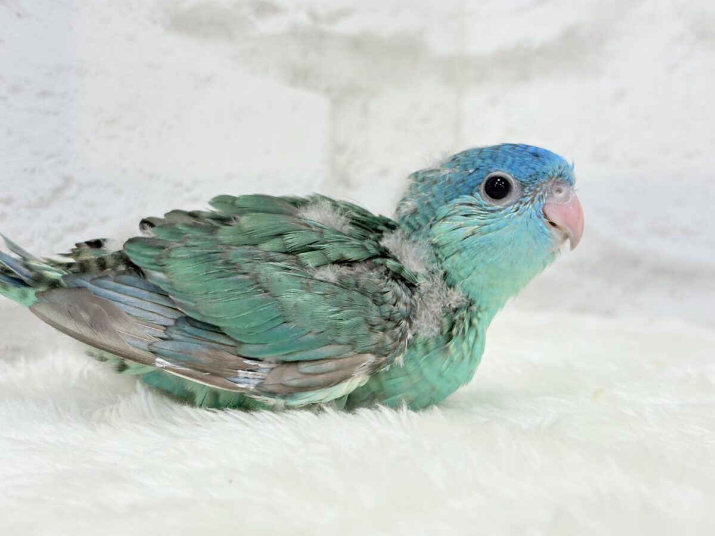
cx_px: 358
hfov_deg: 36.8
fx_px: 1074
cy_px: 268
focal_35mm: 52
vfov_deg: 28.0
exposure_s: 1/100
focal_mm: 5.96
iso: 80
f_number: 1.6
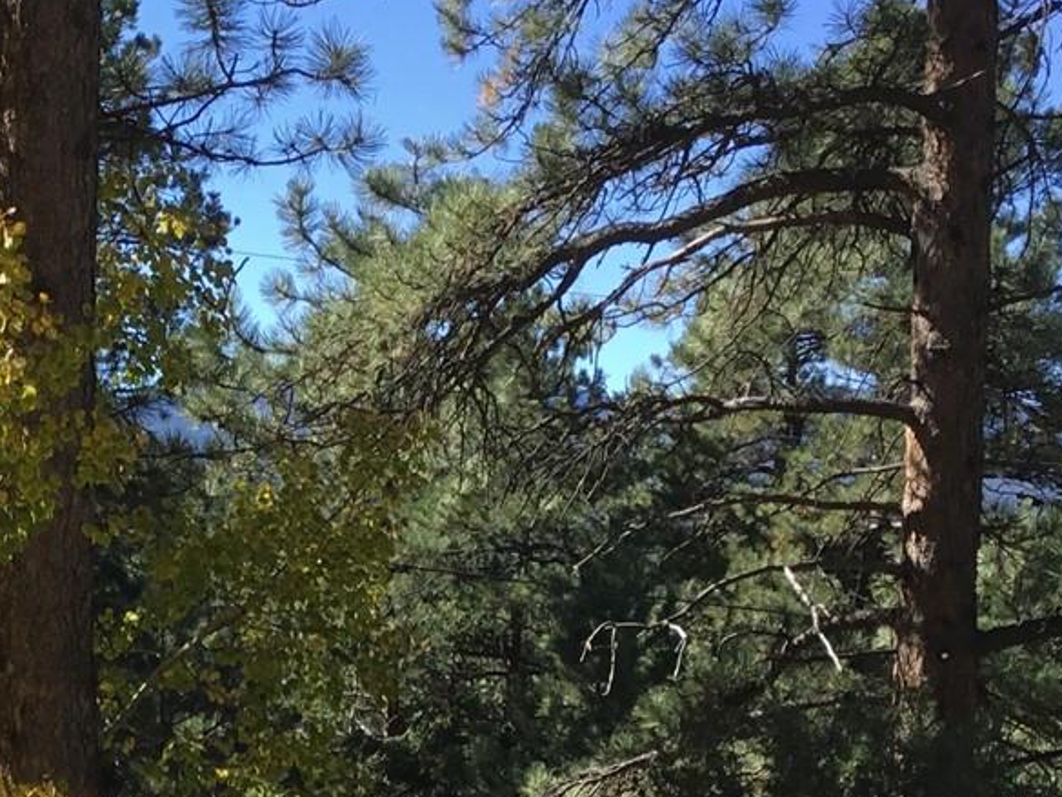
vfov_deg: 17.1
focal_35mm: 85
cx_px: 156
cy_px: 752
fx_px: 2608
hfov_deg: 22.6
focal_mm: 3.3
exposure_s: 1/506
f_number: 2.4
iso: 25
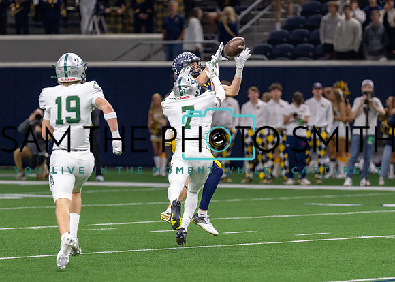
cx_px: 209
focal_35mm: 320
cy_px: 153
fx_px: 3590
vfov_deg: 4.5
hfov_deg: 6.3
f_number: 2.8
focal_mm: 200
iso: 1600
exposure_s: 1/1000
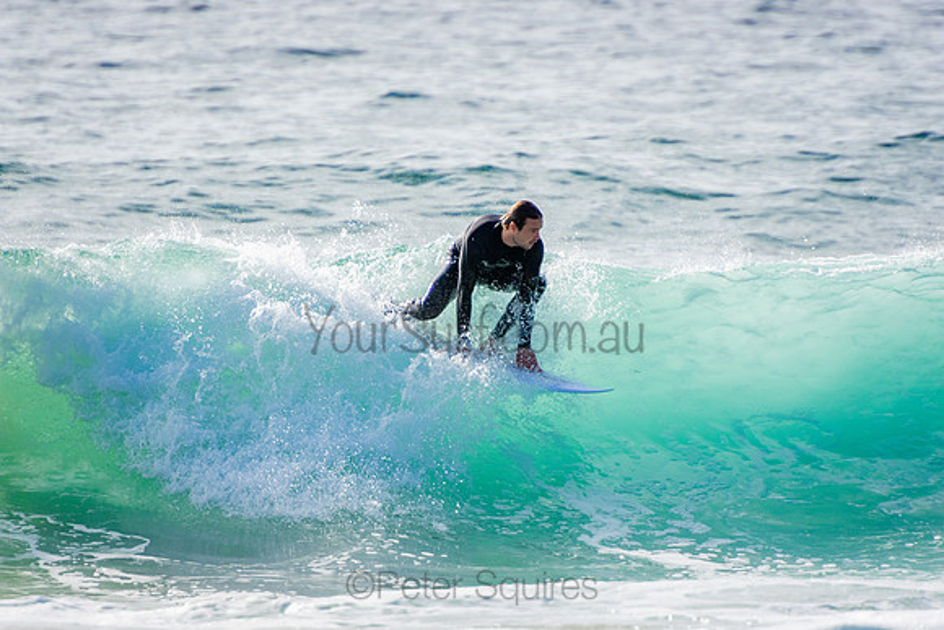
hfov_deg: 3.4
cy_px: 315
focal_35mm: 600
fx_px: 15736
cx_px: 472
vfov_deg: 2.3
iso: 320
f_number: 5.6
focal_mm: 400
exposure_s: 1/2000
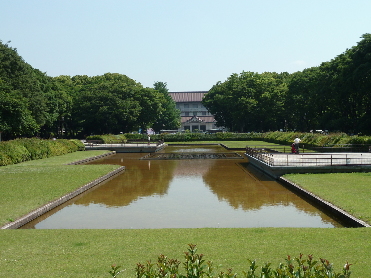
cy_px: 139
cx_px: 186
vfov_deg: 32.9
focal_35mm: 44
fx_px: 472
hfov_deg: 42.9
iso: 80
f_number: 4
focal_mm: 7.3
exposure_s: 1/400
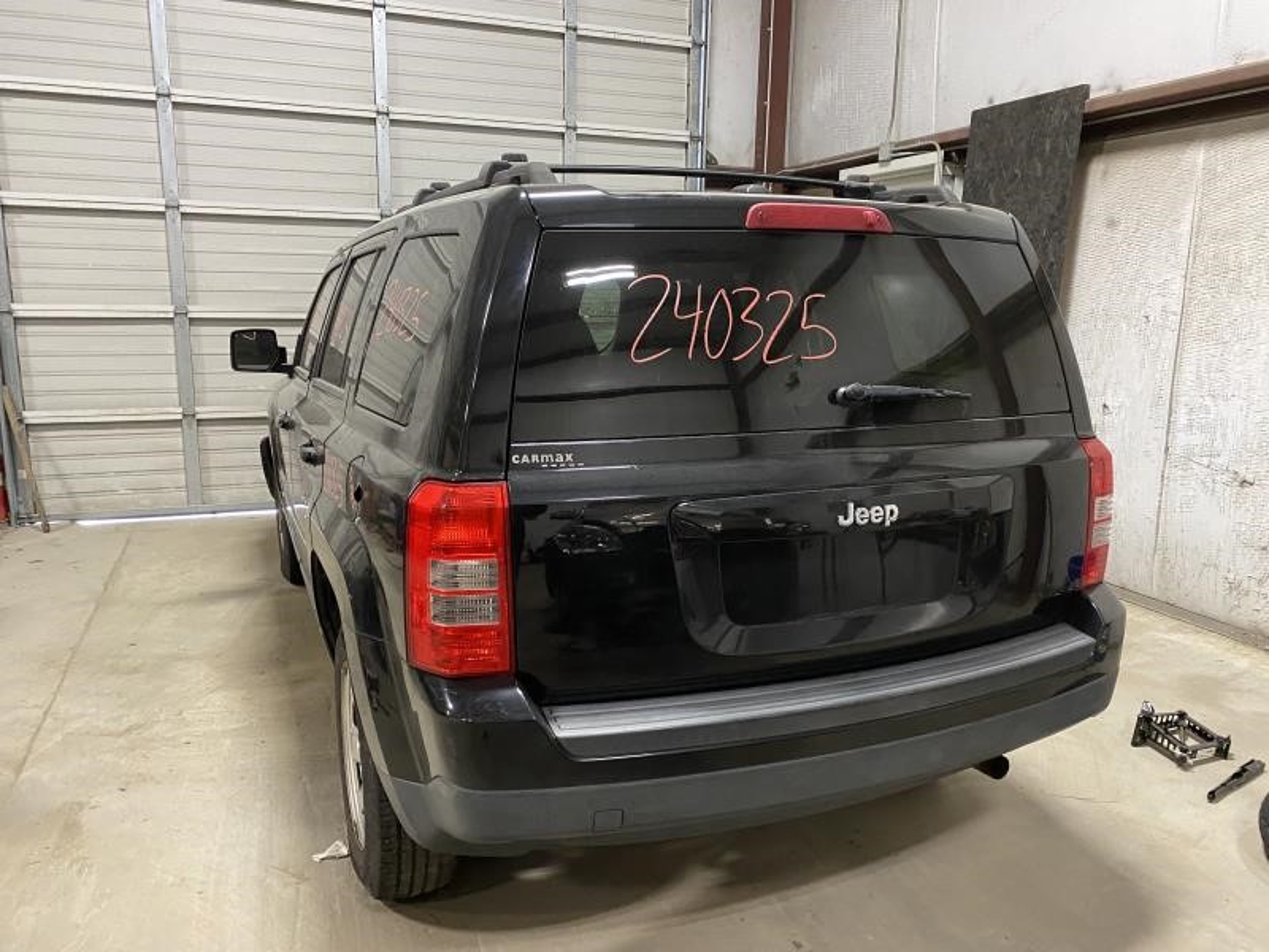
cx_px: 634
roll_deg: -1.2
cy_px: 476
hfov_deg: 67.3
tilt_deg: -9.8
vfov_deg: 53.1
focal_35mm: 26
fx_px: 953
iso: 400
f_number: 1.8
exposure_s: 1/60
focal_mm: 4.25
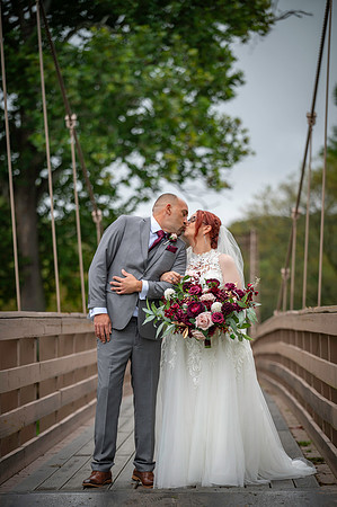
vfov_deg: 16.8
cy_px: 254
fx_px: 1717
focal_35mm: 122
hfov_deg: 11.2
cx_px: 168
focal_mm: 122
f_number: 2.8
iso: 80
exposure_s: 1/125
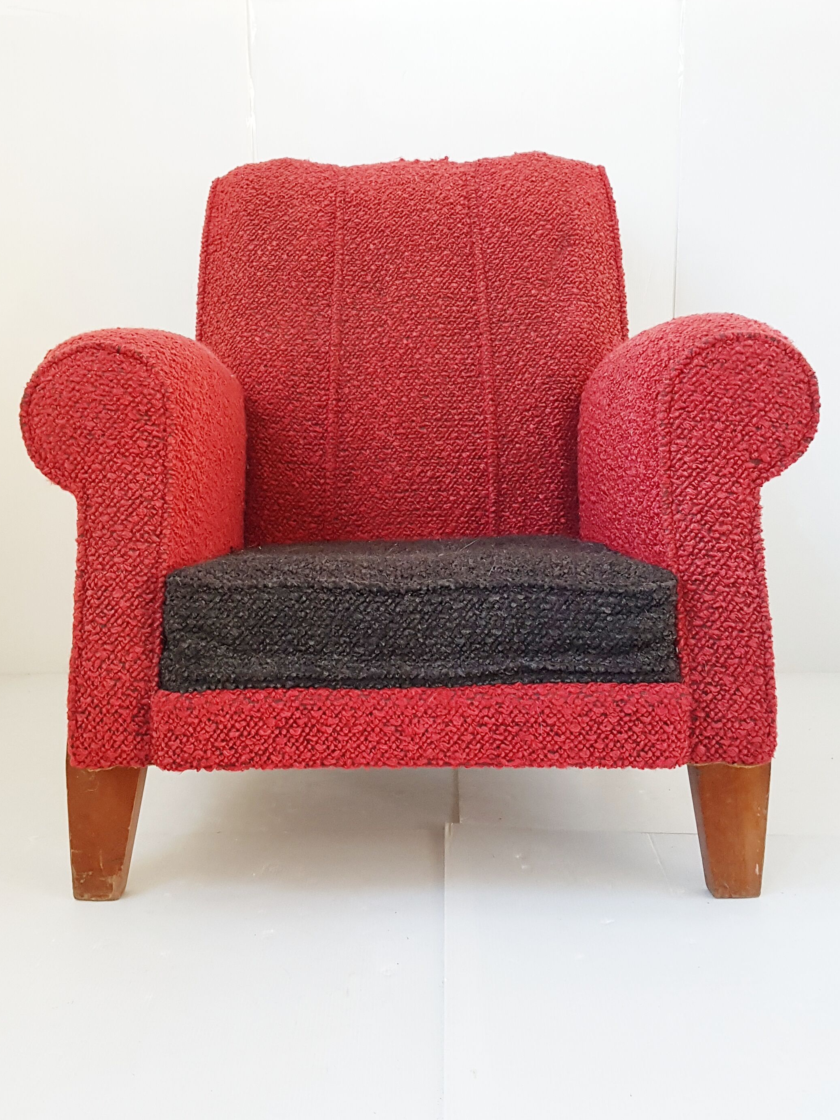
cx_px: 418
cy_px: 551
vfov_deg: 65.3
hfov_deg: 51.4
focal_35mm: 27
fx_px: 874
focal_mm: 4.2
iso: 200
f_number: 1.7
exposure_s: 1/50
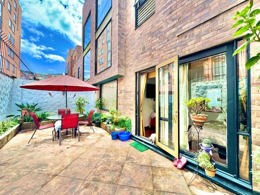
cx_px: 130
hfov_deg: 102.1
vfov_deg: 85.7
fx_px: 105
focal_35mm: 14
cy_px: 98
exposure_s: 1/260
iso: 40
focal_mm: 2.22
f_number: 2.2
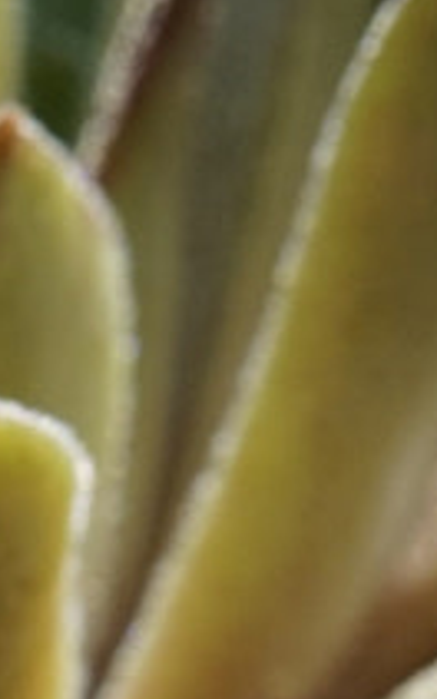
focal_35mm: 579
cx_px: 952
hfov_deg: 2.3
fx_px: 11026
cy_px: 2292
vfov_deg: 3.5
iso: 200
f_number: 9
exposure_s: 1/125
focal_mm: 50
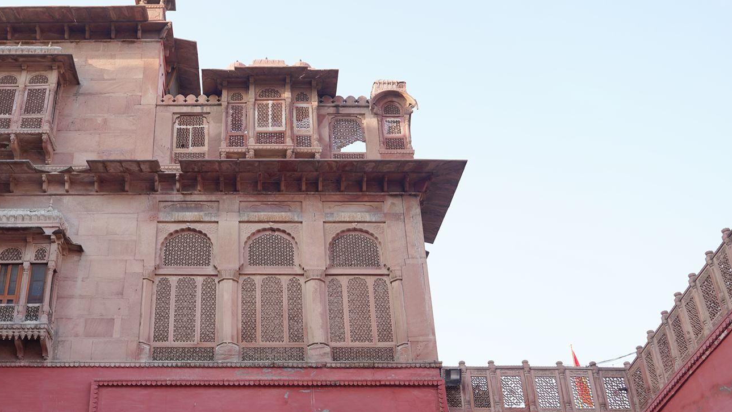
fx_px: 757
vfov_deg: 30.1
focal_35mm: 39
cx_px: 244
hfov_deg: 50.7
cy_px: 288
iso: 100
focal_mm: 24
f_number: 5
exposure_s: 1/100
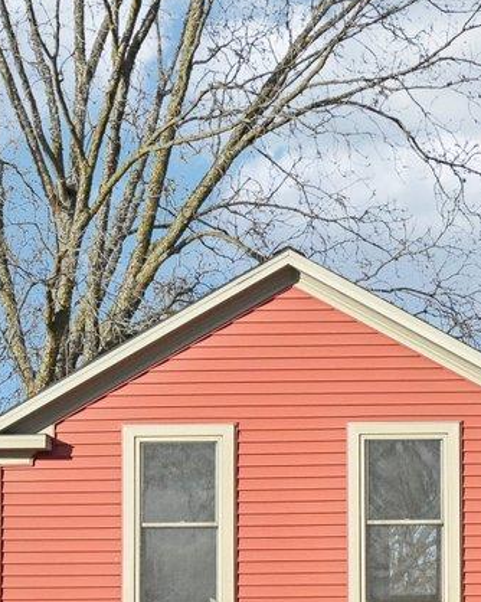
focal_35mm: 138
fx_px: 2457
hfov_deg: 10.9
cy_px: 712
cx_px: 664
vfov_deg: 13.6
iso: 800
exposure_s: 1/6400
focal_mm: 30
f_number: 4
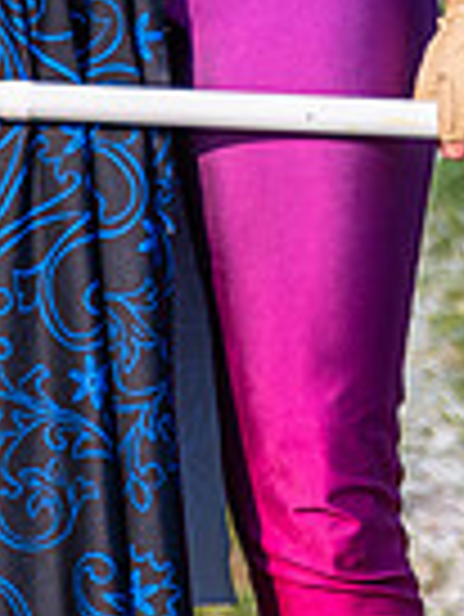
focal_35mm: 2833
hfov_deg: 0.5
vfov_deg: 0.7
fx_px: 50554
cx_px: 320
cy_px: -355
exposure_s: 1/1250
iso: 400
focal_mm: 560
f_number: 7.1
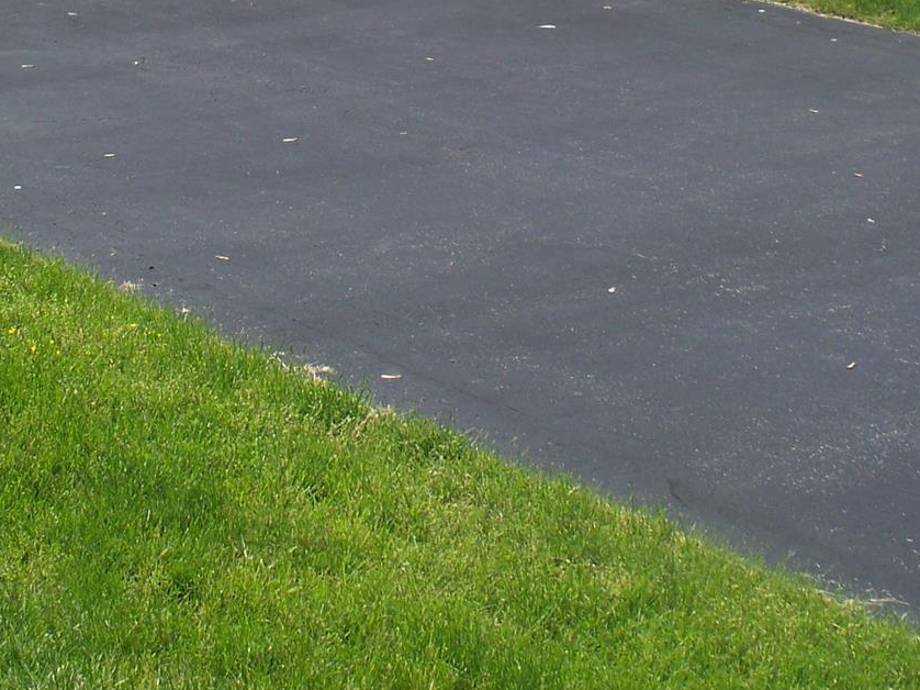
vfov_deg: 16.3
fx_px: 2338
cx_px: 425
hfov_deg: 22.3
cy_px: -51
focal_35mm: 88
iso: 80
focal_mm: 7.54
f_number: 5
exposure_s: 1/320
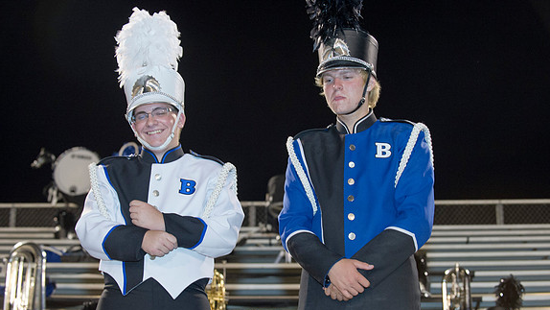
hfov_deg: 28.6
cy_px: 162
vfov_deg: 16.3
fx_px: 1079
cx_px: 276
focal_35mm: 74
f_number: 3.5
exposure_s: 1/100
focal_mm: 70
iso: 3200
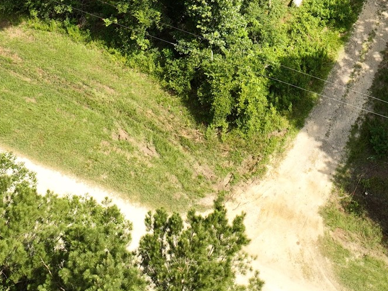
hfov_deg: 26.3
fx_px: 829
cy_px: -156
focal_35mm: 74
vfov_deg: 17.7
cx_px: 244
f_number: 4
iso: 160
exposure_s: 1/1000
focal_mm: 12.29
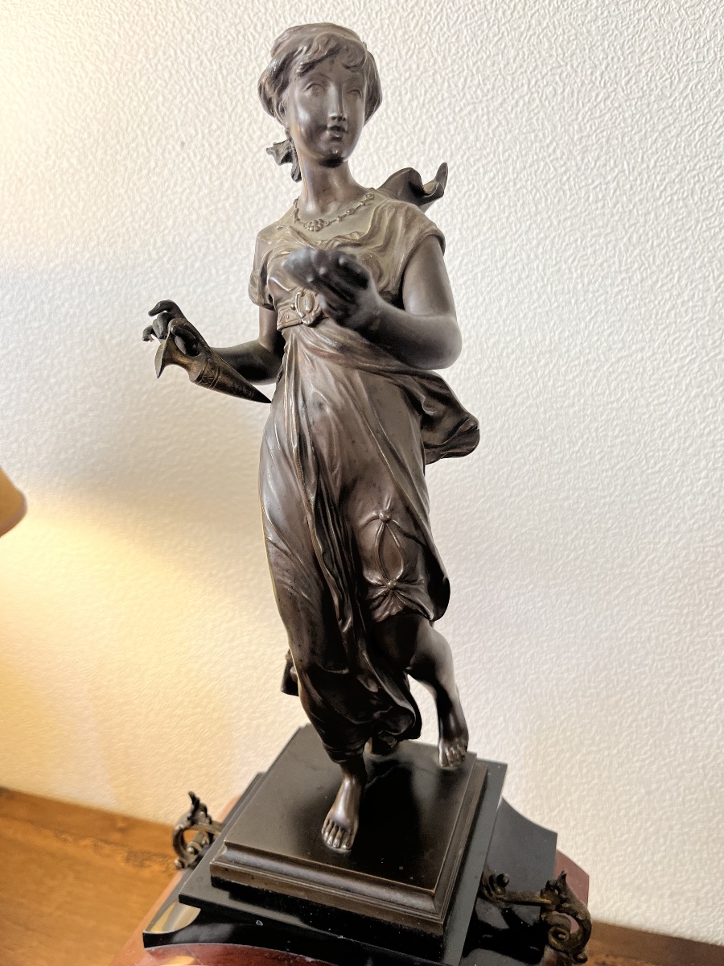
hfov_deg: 53.1
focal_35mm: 26
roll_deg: +1.2
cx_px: 362
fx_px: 725
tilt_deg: -16.0
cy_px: 483
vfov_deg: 67.3
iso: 80
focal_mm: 5.1
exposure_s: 1/100
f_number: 1.6
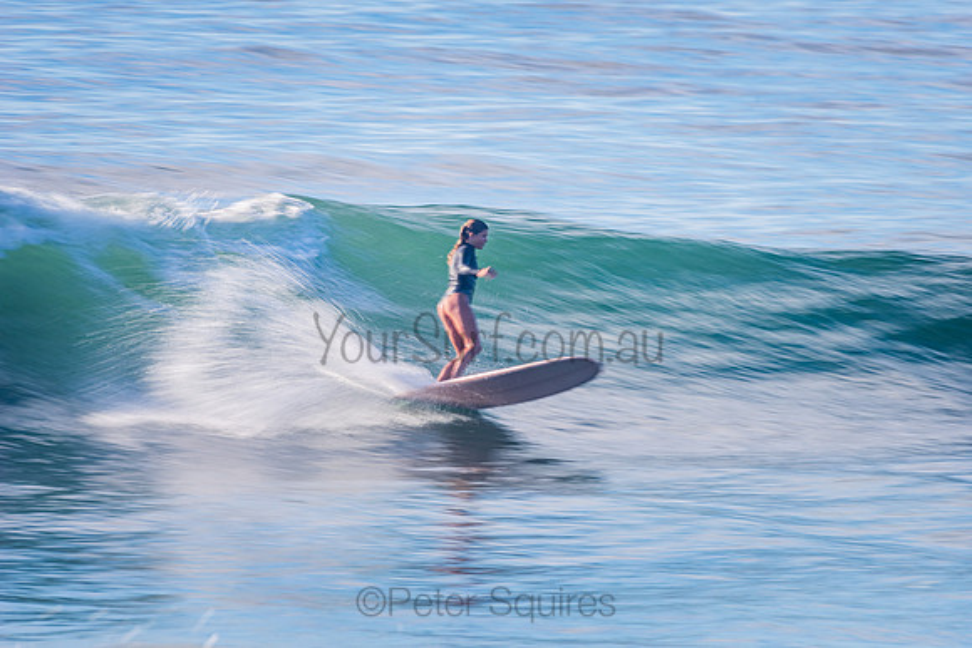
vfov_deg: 2.8
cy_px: 324
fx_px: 13503
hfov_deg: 4.1
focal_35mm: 500
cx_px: 486
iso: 31
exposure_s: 1/20
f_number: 10
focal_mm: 500
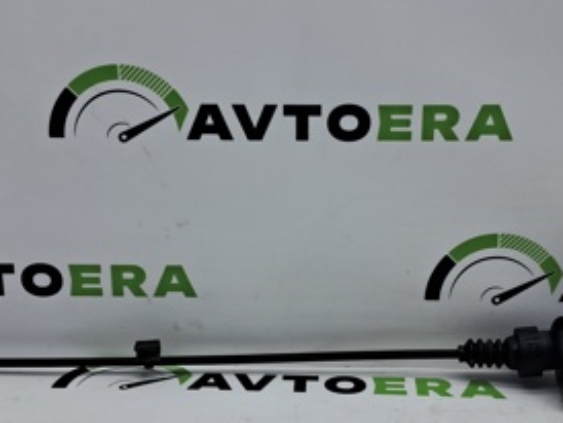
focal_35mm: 63
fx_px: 1026
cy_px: 274
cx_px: 290
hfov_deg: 30.7
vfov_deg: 23.2
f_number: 1.8
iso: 50
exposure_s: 1/100
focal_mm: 4
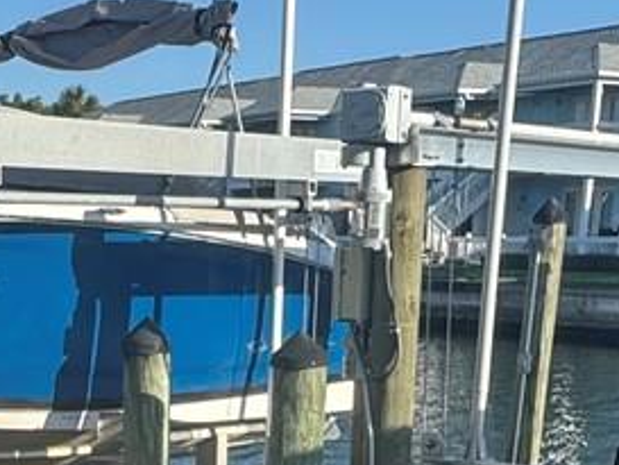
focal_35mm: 82
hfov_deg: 23.5
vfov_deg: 16.2
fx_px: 1467
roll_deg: +0.1
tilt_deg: -20.1
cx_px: 118
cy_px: 737
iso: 40
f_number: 2.2
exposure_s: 1/787
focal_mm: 2.22
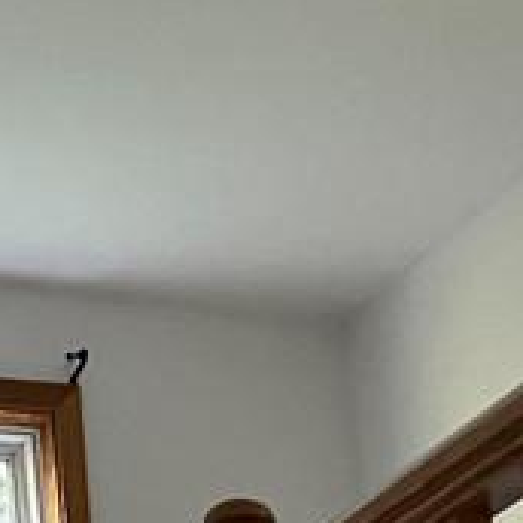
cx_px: 137
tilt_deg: +4.1
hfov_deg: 12.7
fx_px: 2342
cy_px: 1067
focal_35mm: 137
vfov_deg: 11.4
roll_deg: +4.5
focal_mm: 5.7
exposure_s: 1/45
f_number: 1.5
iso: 500
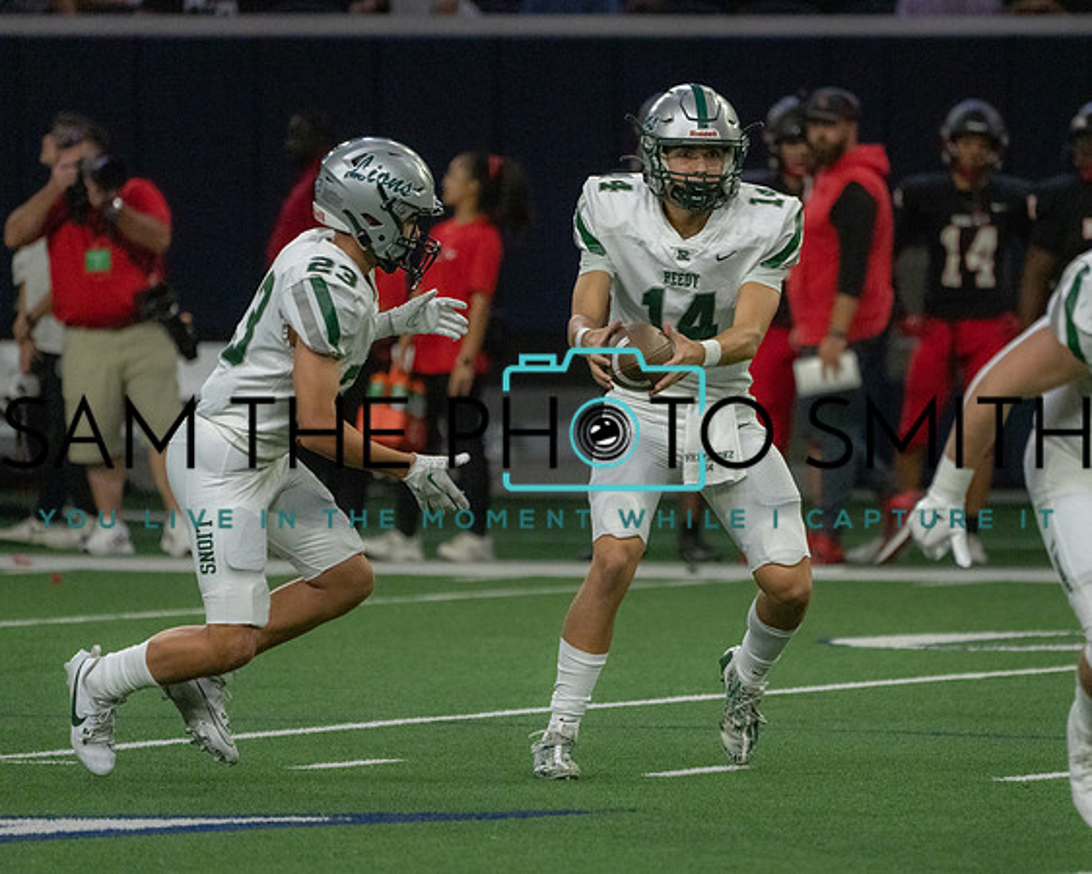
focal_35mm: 465
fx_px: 15024
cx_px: 656
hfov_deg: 4.2
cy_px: 437
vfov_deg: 3.3
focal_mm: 400
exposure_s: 1/1000
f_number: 5.6
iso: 8000
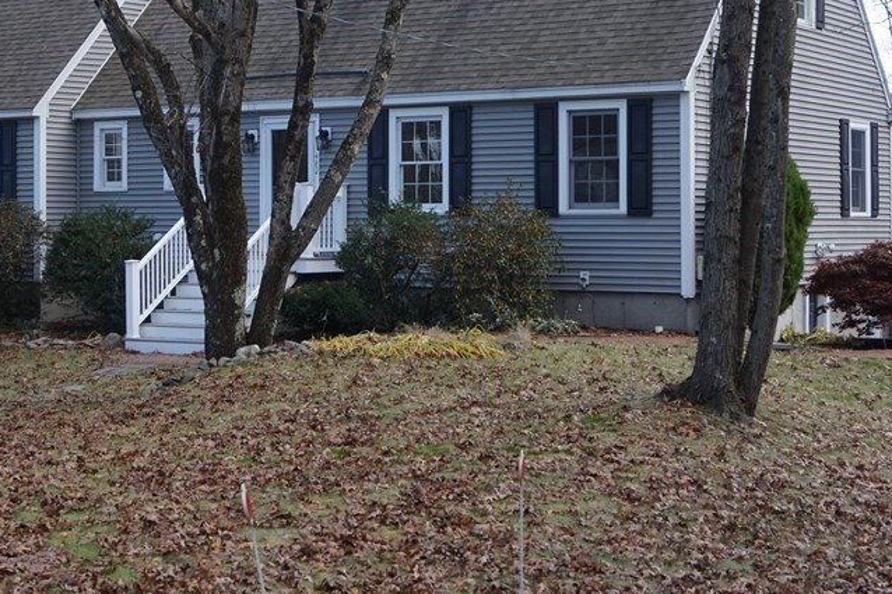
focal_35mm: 70
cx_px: 350
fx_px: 1729
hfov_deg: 28.8
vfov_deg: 19.4
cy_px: 190
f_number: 6.3
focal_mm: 29
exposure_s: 1/100
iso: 250
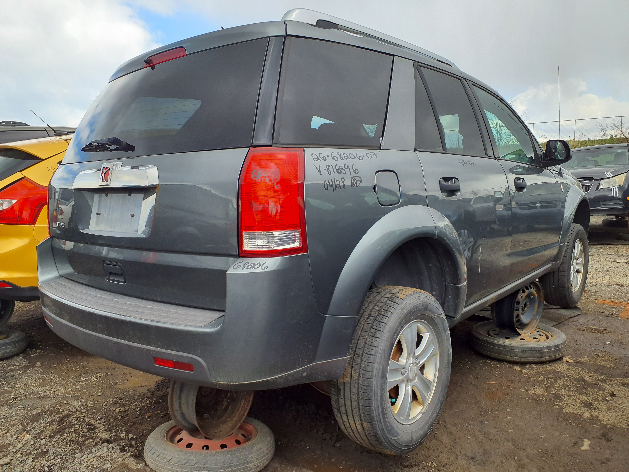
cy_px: 236
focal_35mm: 27
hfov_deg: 65.3
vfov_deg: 51.4
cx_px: 314
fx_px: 491
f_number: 1.9
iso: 40
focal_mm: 3.58
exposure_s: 1/464
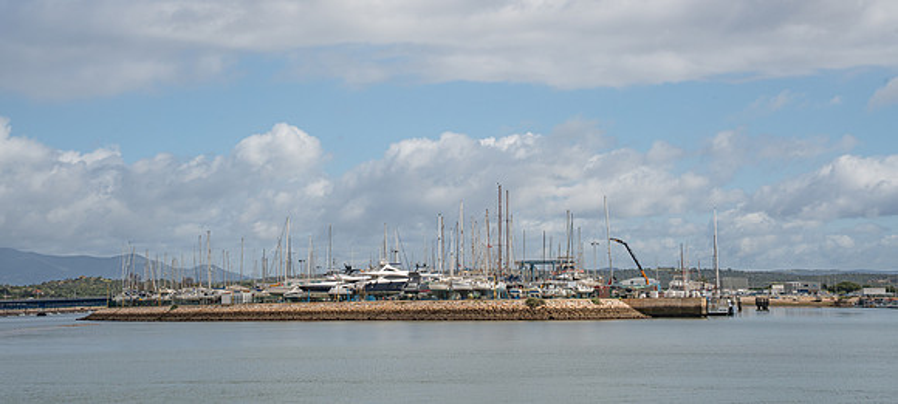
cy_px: 105
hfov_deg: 30.0
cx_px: 449
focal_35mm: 74
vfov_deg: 13.7
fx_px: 1673
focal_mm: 67.1
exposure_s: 1/400
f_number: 13
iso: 100
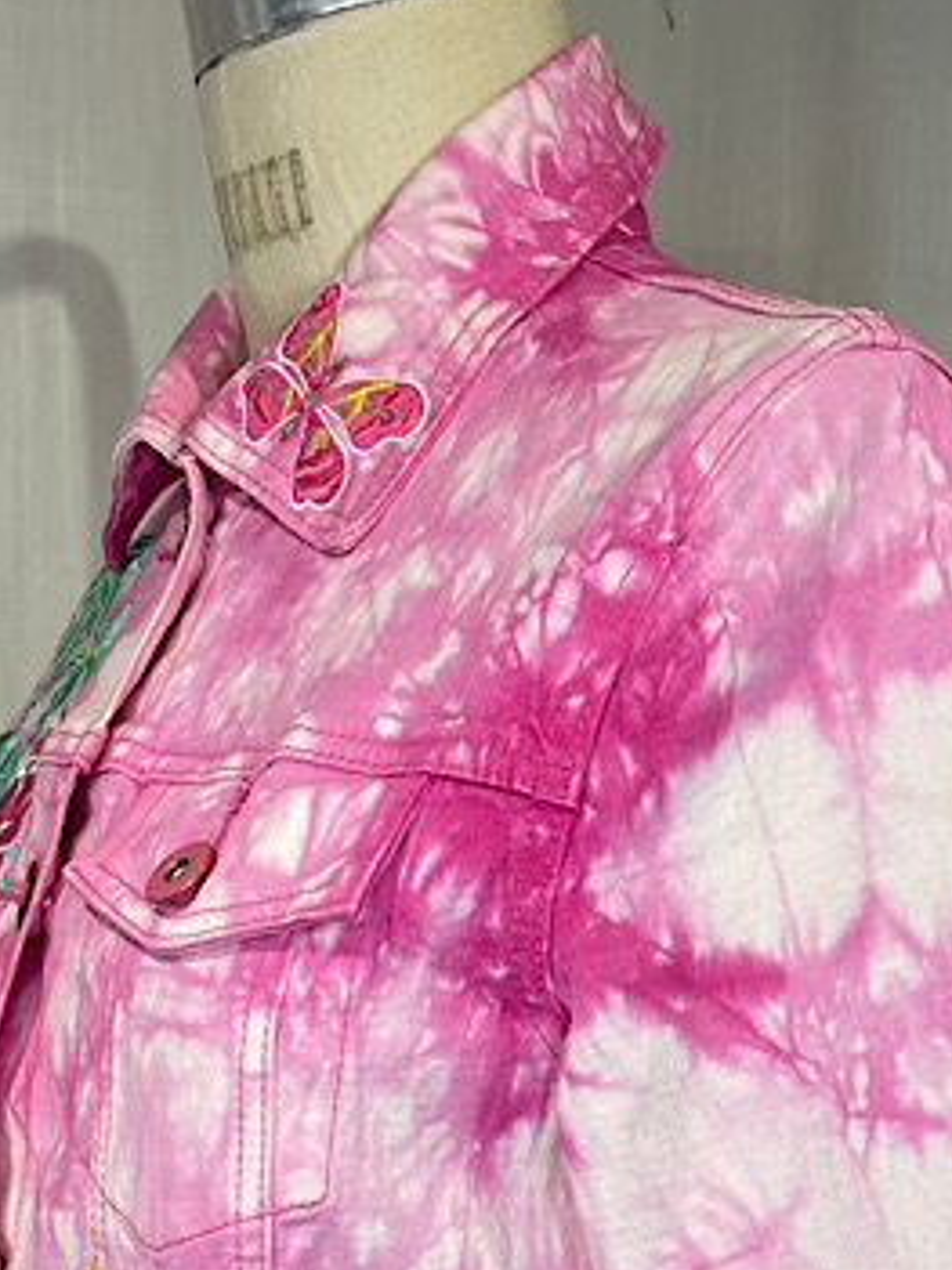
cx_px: 503
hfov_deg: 25.6
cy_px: 1342
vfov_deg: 30.7
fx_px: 2091
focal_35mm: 57
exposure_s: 1/397
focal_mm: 5.1
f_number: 1.6
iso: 32
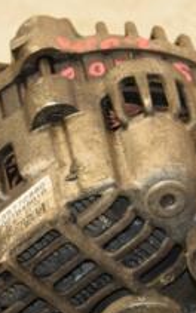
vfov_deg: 8.3
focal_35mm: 252
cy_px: 237
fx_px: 2152
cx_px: 71
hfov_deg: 5.2
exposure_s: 1/160
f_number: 5
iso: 800
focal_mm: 58
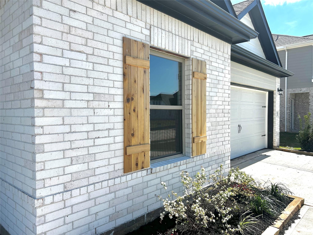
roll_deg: +0.2
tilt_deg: -0.7
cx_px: 156
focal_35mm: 26
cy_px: 118
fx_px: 235
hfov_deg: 67.3
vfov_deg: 53.1
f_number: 1.5
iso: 50
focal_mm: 5.7
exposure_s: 1/3831
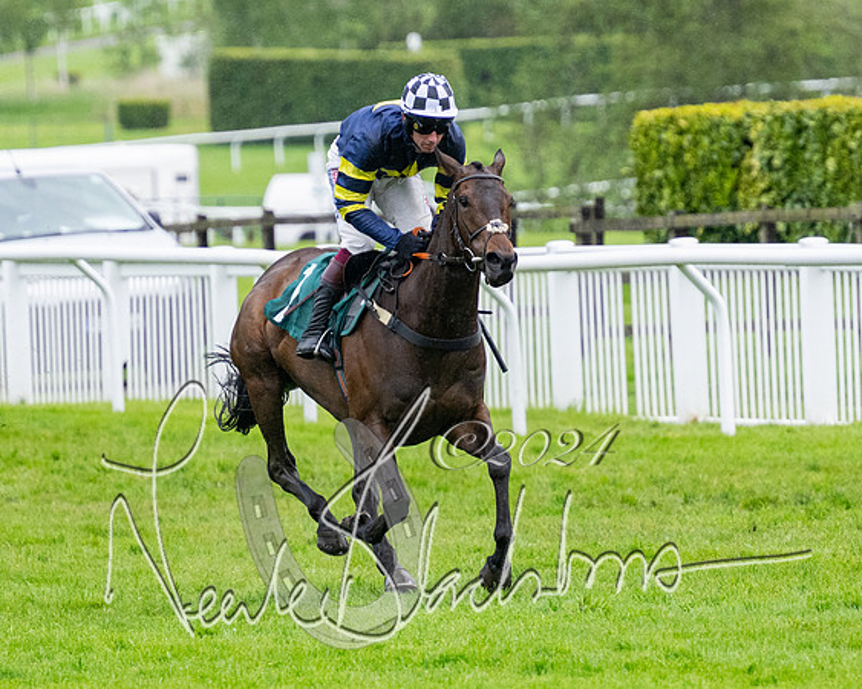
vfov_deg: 2.8
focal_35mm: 550
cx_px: 479
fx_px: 14015
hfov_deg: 3.5
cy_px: 449
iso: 1000
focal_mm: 210
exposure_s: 1/1250
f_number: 4
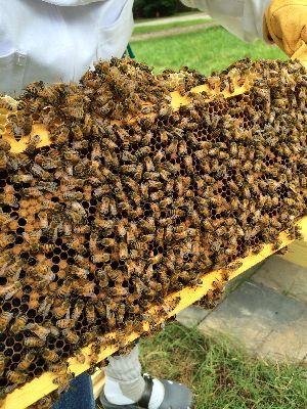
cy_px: 204
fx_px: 355
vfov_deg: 60.0
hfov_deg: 46.8
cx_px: 154
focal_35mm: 30
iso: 32
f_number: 2.2
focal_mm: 4.12
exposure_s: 1/360
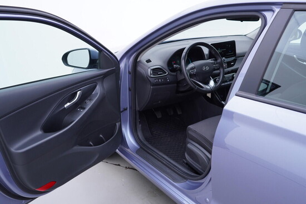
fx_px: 306
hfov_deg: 53.1
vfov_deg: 36.9
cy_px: 102
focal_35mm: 36
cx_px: 153
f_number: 3.2
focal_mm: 24
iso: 125
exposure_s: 1/50
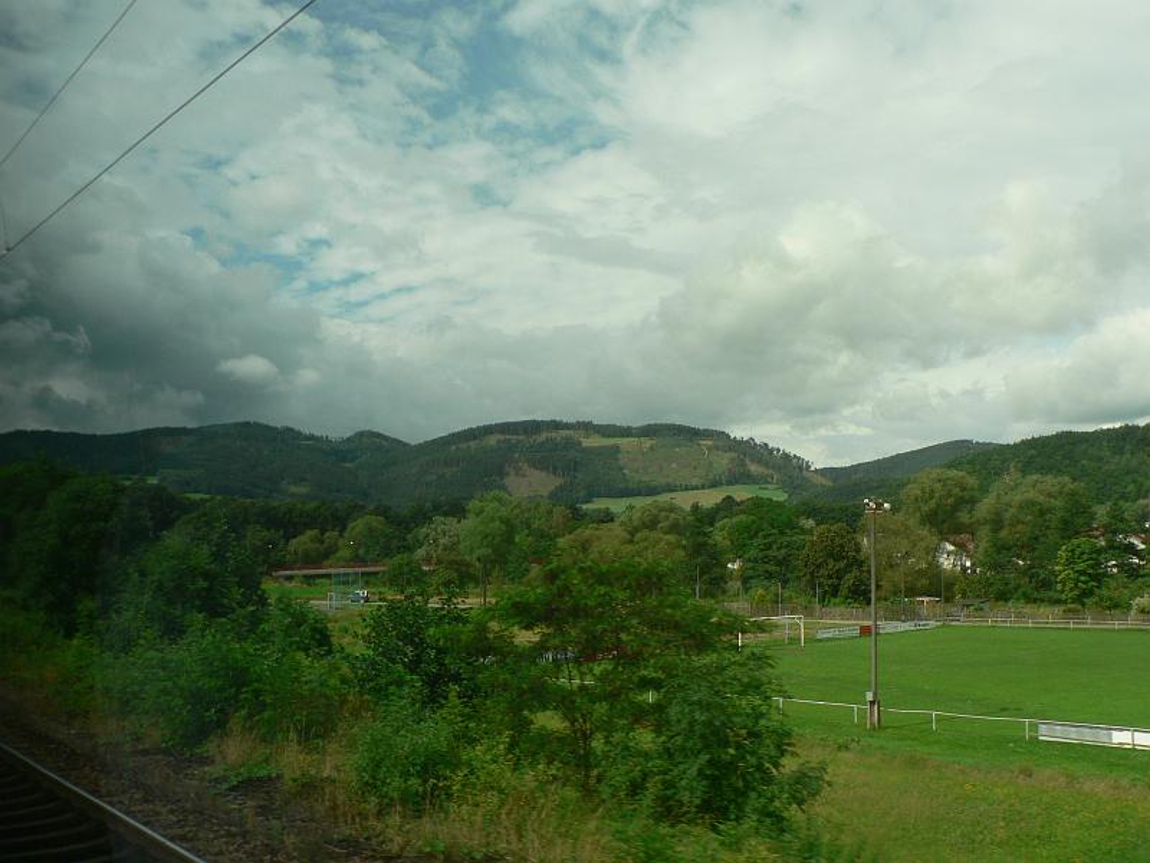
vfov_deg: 39.7
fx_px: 1196
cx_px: 575
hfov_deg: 51.4
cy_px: 432
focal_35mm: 36
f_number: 4
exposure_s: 1/400
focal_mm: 6
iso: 80
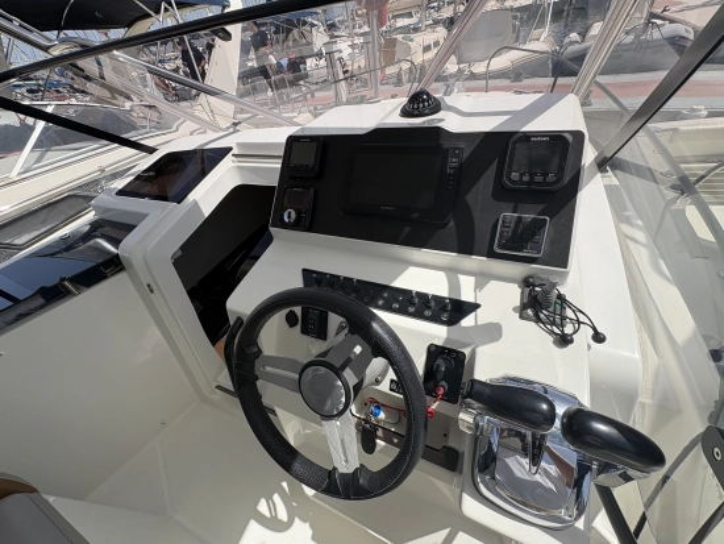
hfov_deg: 102.0
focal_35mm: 14
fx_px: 293
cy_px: 272
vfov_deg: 85.7
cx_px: 362
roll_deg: +12.3
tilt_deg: -39.6
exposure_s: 1/1927
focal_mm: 2.22
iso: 64
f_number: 2.2
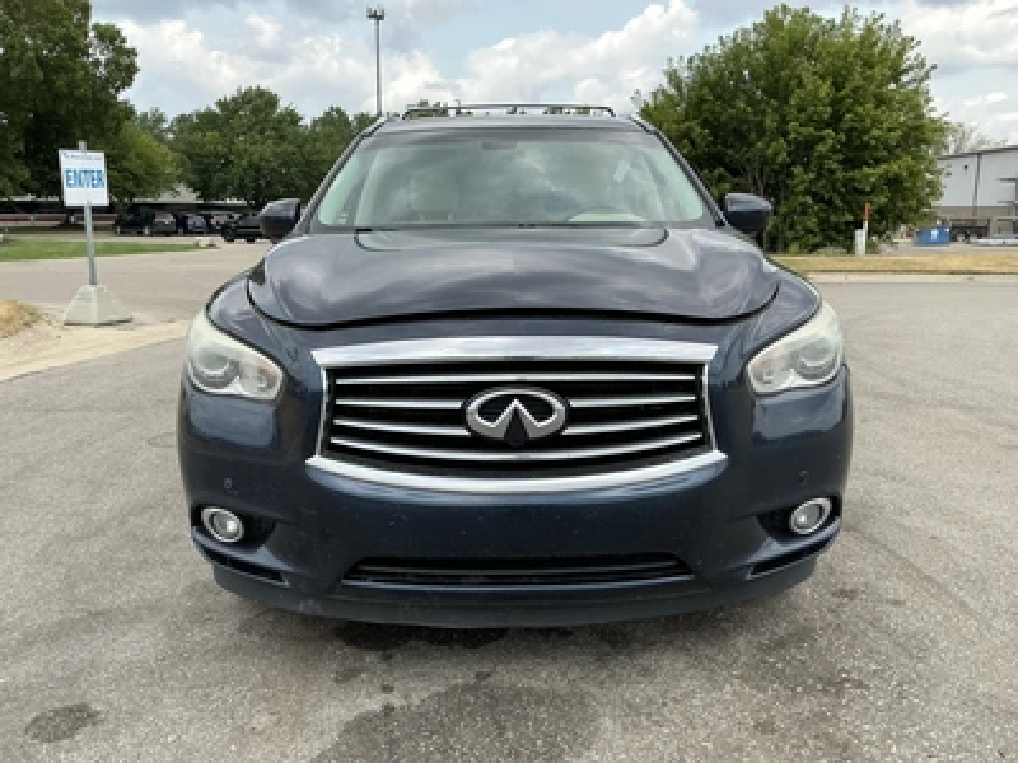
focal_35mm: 28
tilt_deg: -5.3
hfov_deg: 63.4
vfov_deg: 49.7
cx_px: 509
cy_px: 382
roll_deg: -1.7
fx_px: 823
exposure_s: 1/1076
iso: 25
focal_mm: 3
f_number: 1.8
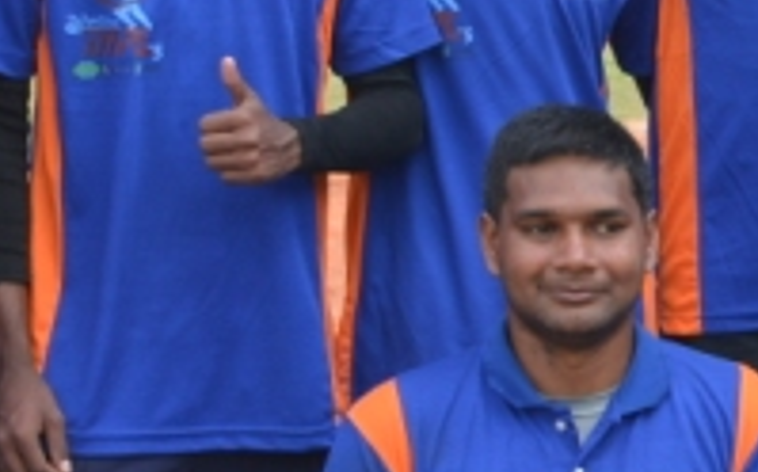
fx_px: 3901
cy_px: 390
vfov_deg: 6.9
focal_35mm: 189
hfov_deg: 10.4
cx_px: 1413
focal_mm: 24
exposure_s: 1/250
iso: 200
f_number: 8
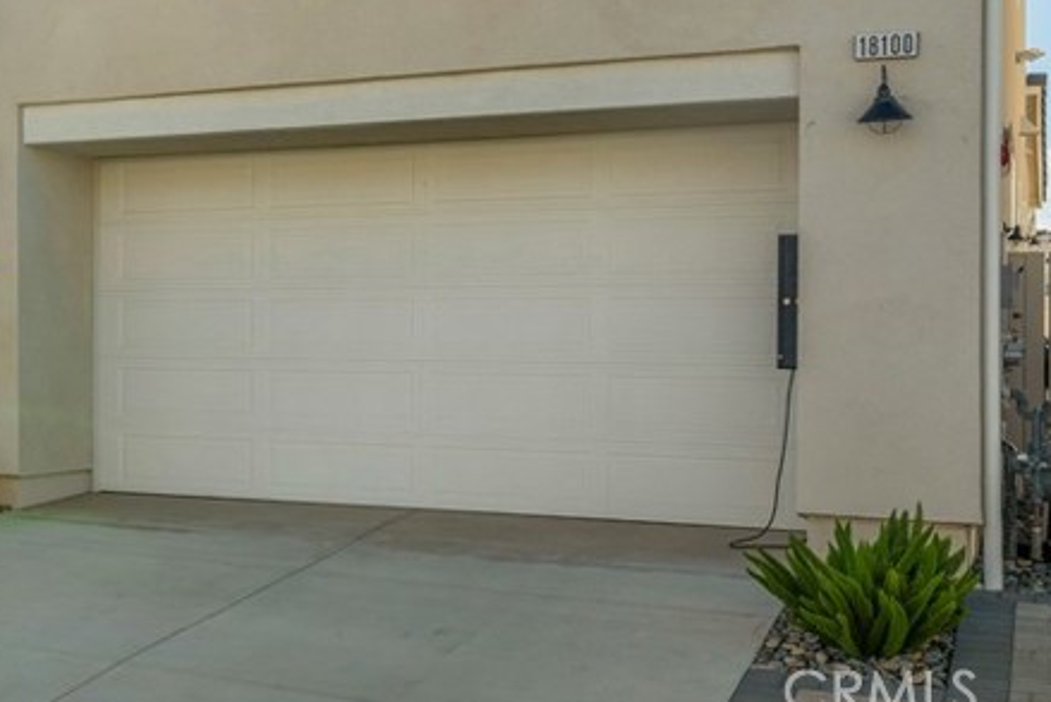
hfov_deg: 31.7
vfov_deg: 22.0
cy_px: -92
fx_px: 1690
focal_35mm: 58
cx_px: -17
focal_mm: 24.8
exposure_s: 1/320
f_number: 8
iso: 400
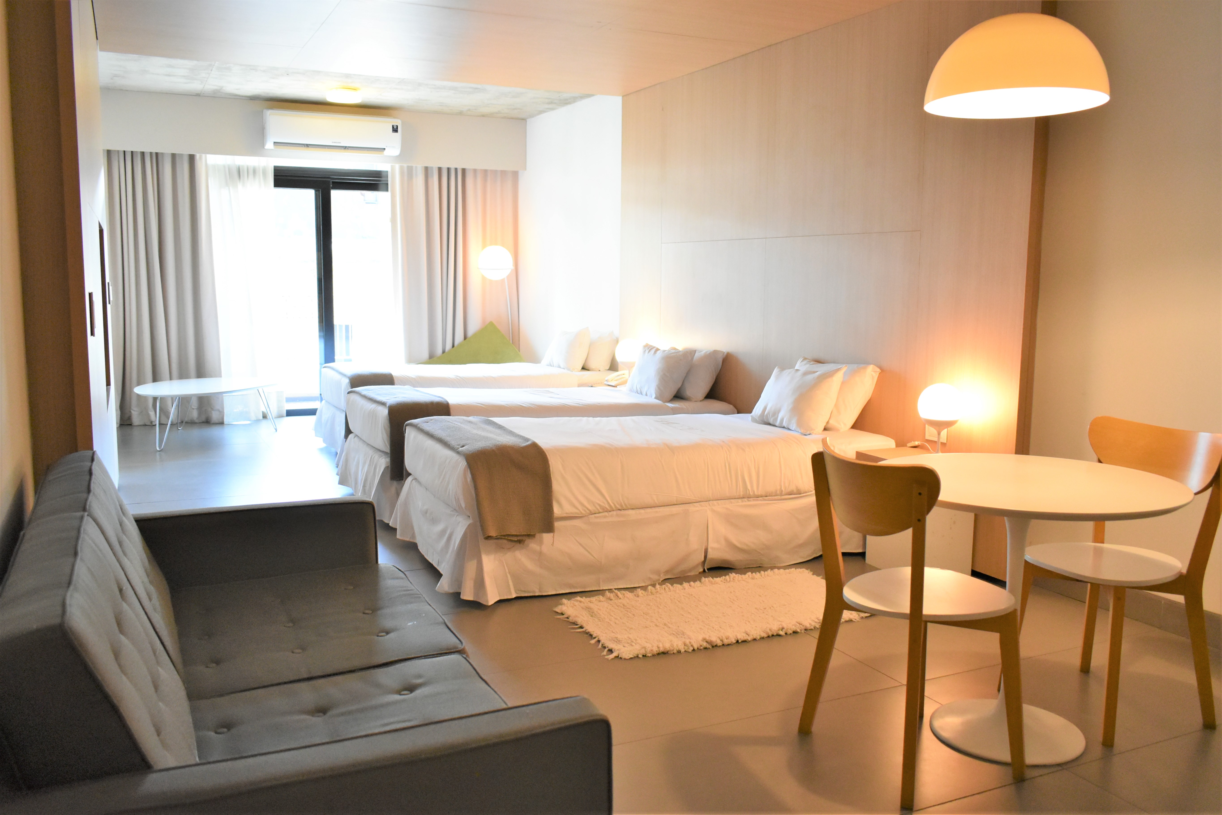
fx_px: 916
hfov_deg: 67.4
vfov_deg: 47.9
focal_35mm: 27
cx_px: 611
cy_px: 408
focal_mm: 18
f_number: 3.5
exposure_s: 1/125
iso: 2000
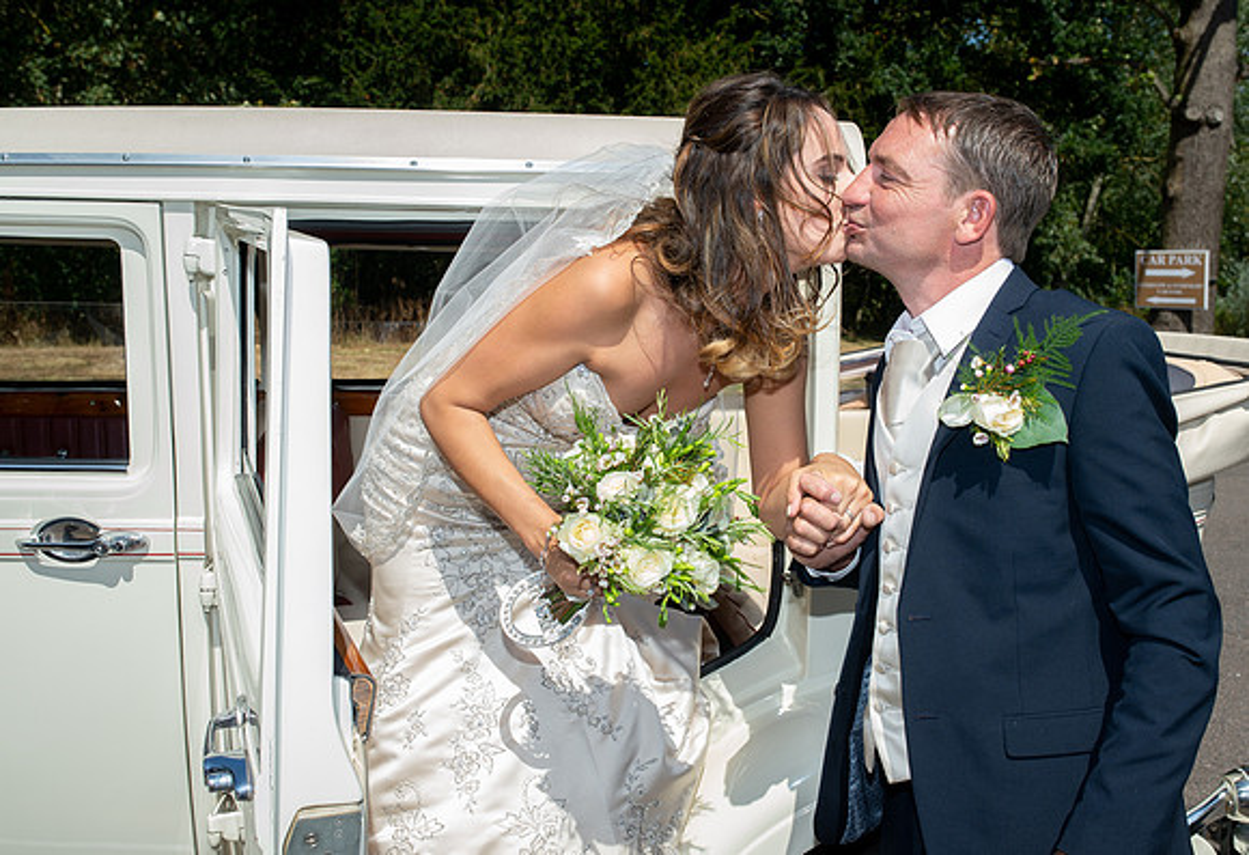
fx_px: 1318
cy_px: 426
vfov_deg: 35.9
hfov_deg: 50.7
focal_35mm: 38
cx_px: 662
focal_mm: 35
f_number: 9
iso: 100
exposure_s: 1/200
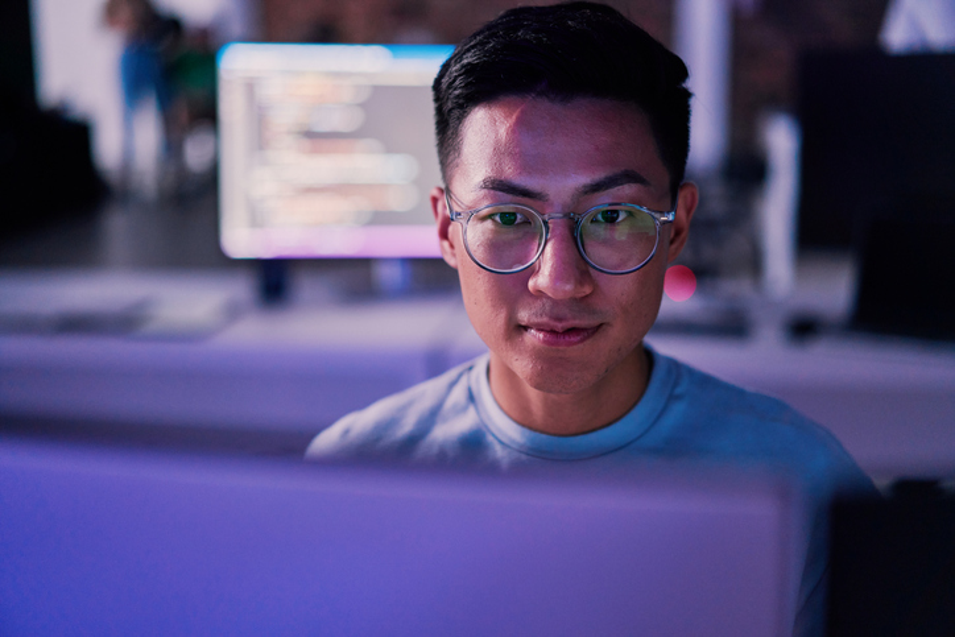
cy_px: 318
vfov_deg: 24.6
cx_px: 478
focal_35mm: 55
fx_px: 1459
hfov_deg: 36.2
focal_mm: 55
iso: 800
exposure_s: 1/40
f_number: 1.8
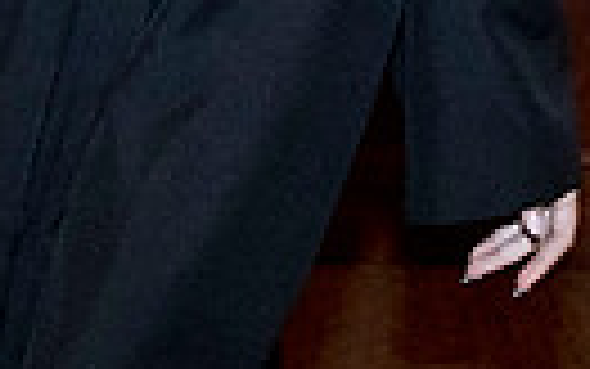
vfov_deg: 6.6
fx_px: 3024
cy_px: -526
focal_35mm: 188
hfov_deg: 11.1
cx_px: 220
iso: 6400
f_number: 7.1
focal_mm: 35
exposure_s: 1/200
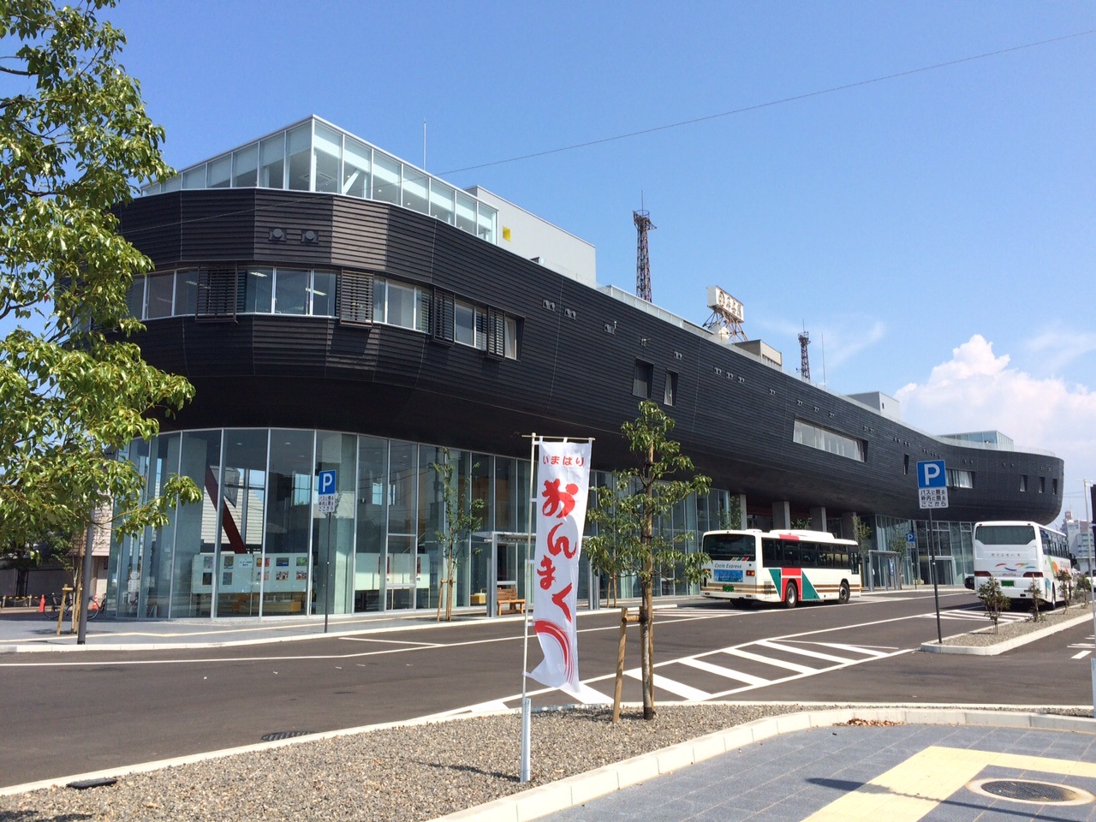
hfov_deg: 61.7
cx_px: 548
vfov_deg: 48.2
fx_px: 918
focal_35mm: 29
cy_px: 411
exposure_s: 1/1866
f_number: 2.2
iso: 32
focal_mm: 4.15
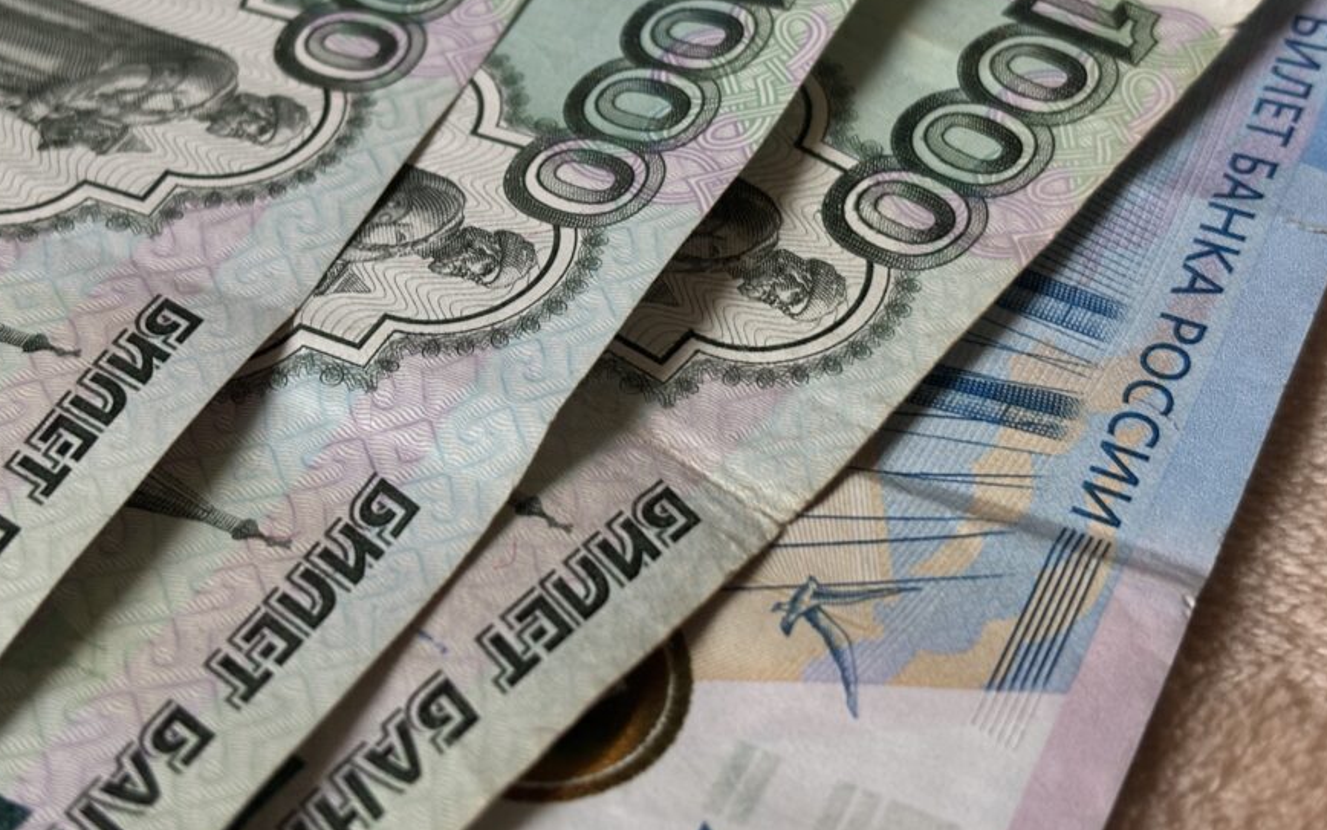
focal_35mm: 65
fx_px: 2351
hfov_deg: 31.5
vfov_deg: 20.0
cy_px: 283
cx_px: 615
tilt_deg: -45.4
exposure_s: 1/60
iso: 64
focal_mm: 5.96
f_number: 1.6
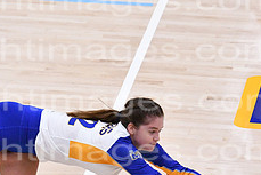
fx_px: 3032
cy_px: 128
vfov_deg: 3.3
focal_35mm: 418
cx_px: 23
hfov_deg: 4.9
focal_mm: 110
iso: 6400
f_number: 3.2
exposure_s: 1/1000
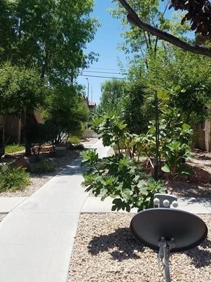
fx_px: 292
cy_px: 118
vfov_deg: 51.1
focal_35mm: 36
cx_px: 126
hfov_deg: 39.5
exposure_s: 1/2456
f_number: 1.7
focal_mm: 4.2
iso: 50
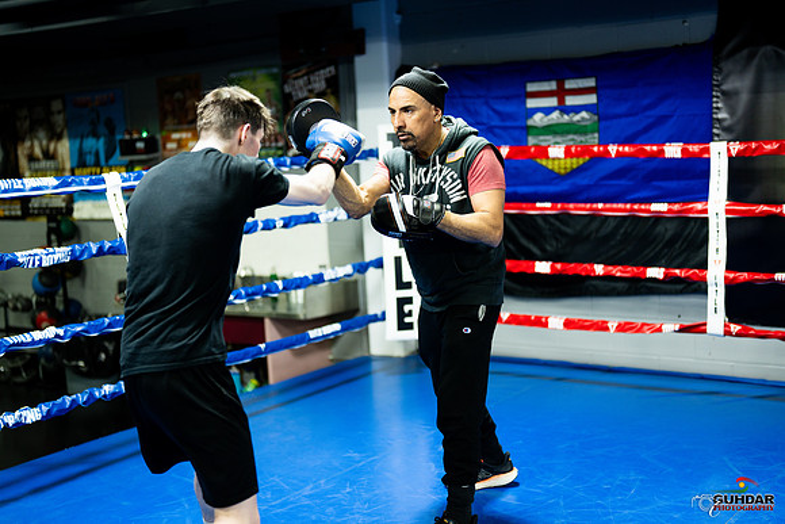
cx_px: 392
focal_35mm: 50
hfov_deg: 39.6
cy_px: 262
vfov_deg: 27.0
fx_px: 1090
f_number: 1.4
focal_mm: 50
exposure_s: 1/250
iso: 500
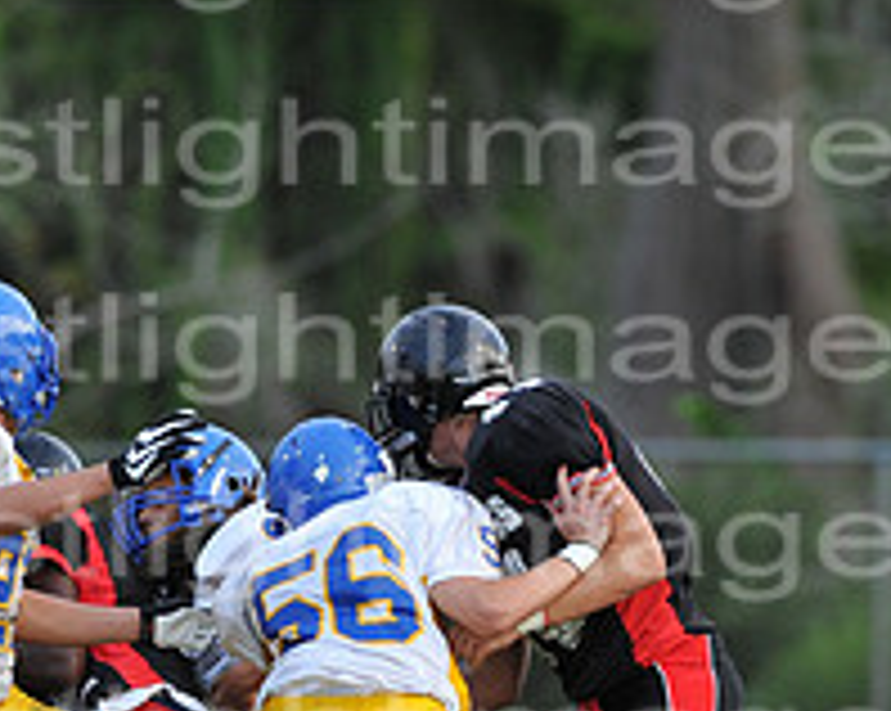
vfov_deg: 1.9
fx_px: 21760
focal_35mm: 826
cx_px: 364
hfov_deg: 2.3
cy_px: 644
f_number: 4
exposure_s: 1/800
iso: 1250
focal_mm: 300
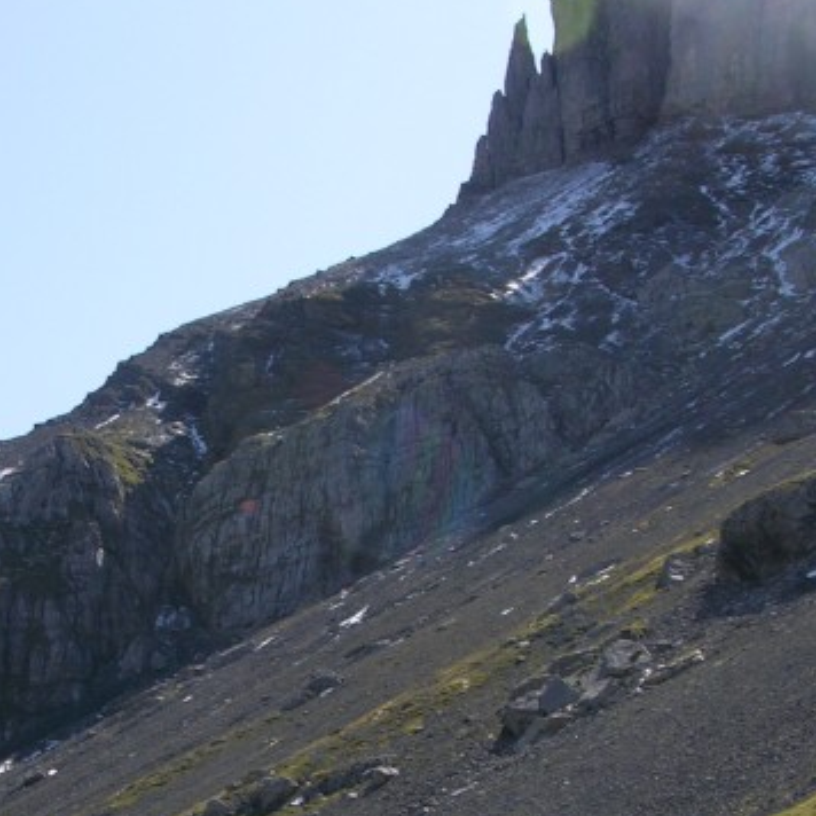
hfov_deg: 19.2
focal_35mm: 89
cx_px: 85
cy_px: 740
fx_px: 2374
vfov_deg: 19.1
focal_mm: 8.9
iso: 50
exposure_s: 1/184
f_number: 6.3
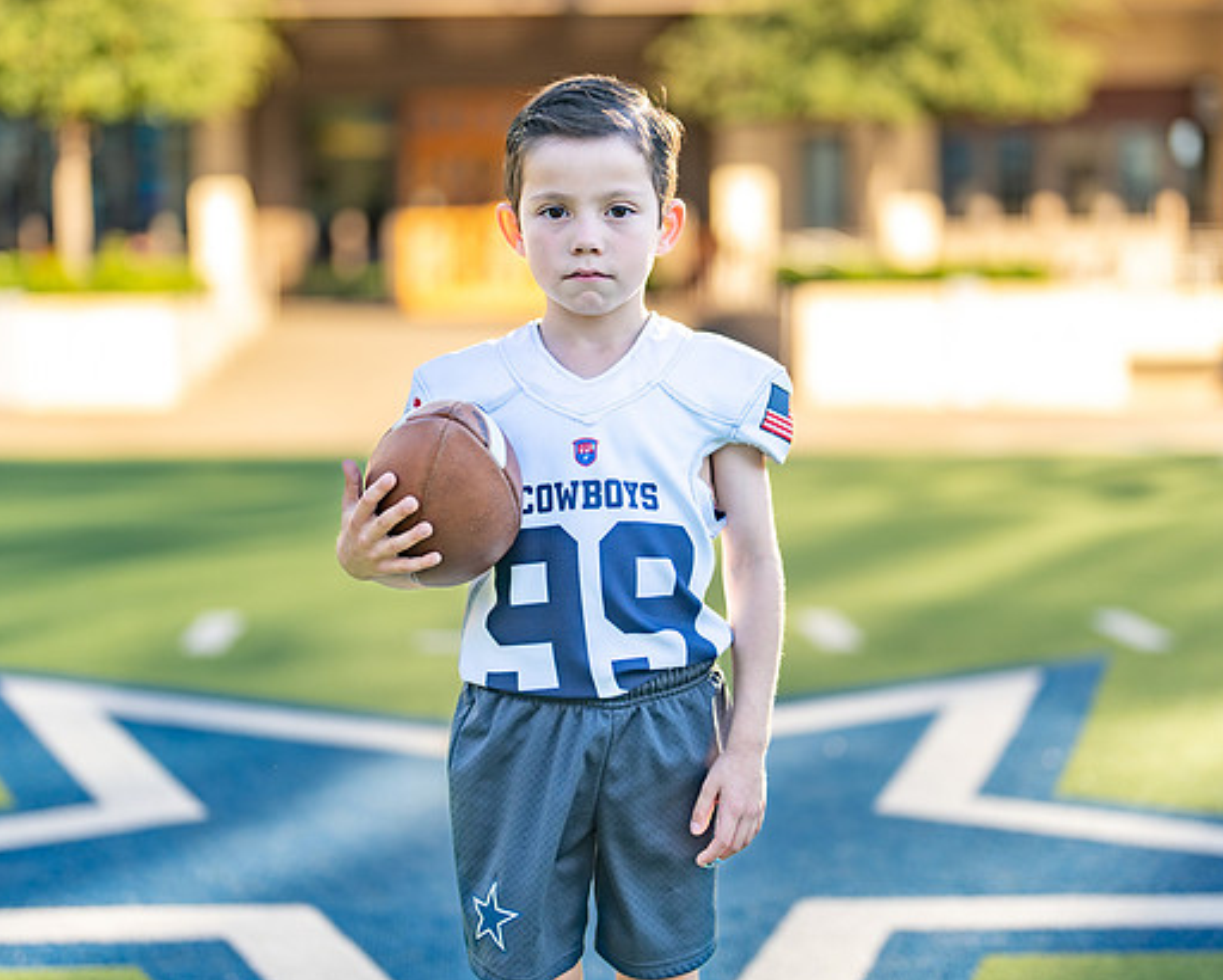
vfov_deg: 22.2
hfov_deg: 27.5
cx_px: 610
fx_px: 2498
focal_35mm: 69
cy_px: 430
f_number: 1.2
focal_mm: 50
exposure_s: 1/2500
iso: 100
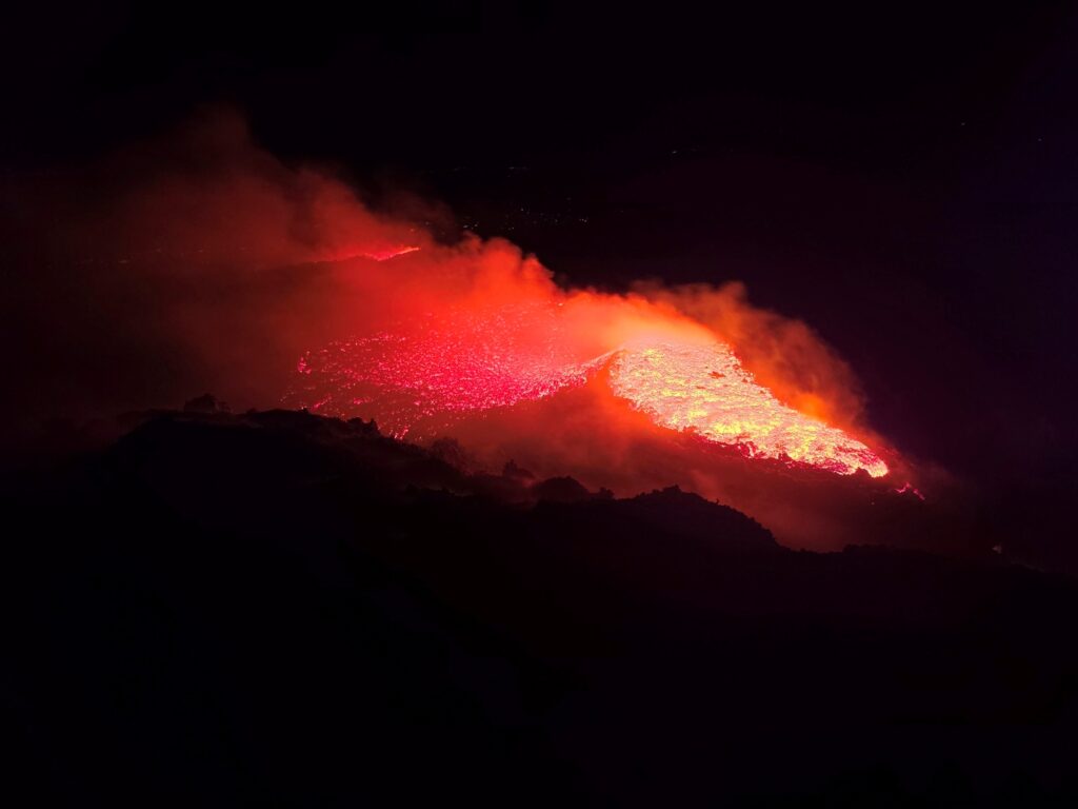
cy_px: 404
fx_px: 716
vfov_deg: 58.9
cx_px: 539
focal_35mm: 23
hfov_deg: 73.9
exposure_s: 1/50
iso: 200
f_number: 1.7
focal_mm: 6.3
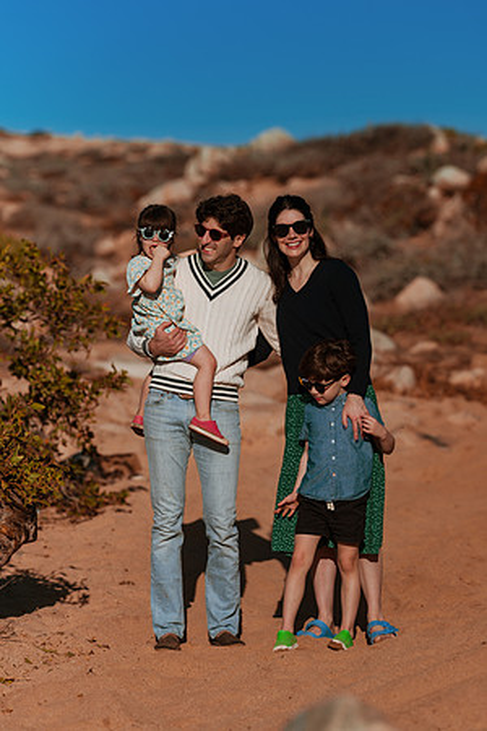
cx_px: 244
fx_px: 2739
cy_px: 366
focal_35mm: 135
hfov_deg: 10.2
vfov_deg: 15.2
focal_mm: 135
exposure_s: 1/3200
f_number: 3.2
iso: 50
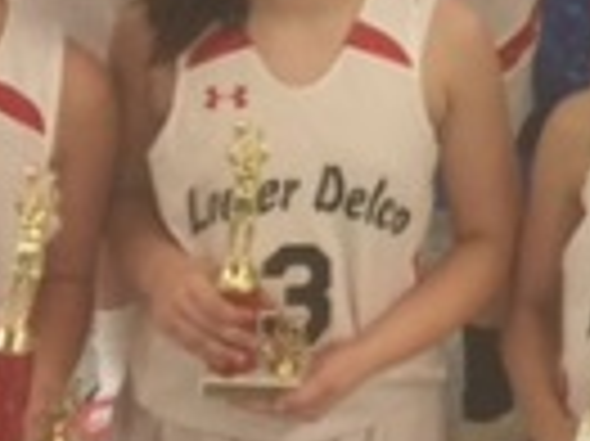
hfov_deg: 15.1
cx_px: 736
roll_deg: -4.2
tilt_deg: -12.2
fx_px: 2129
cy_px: -126
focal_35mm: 125
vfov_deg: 11.5
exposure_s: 1/15
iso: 125
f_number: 2.2
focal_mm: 4.15
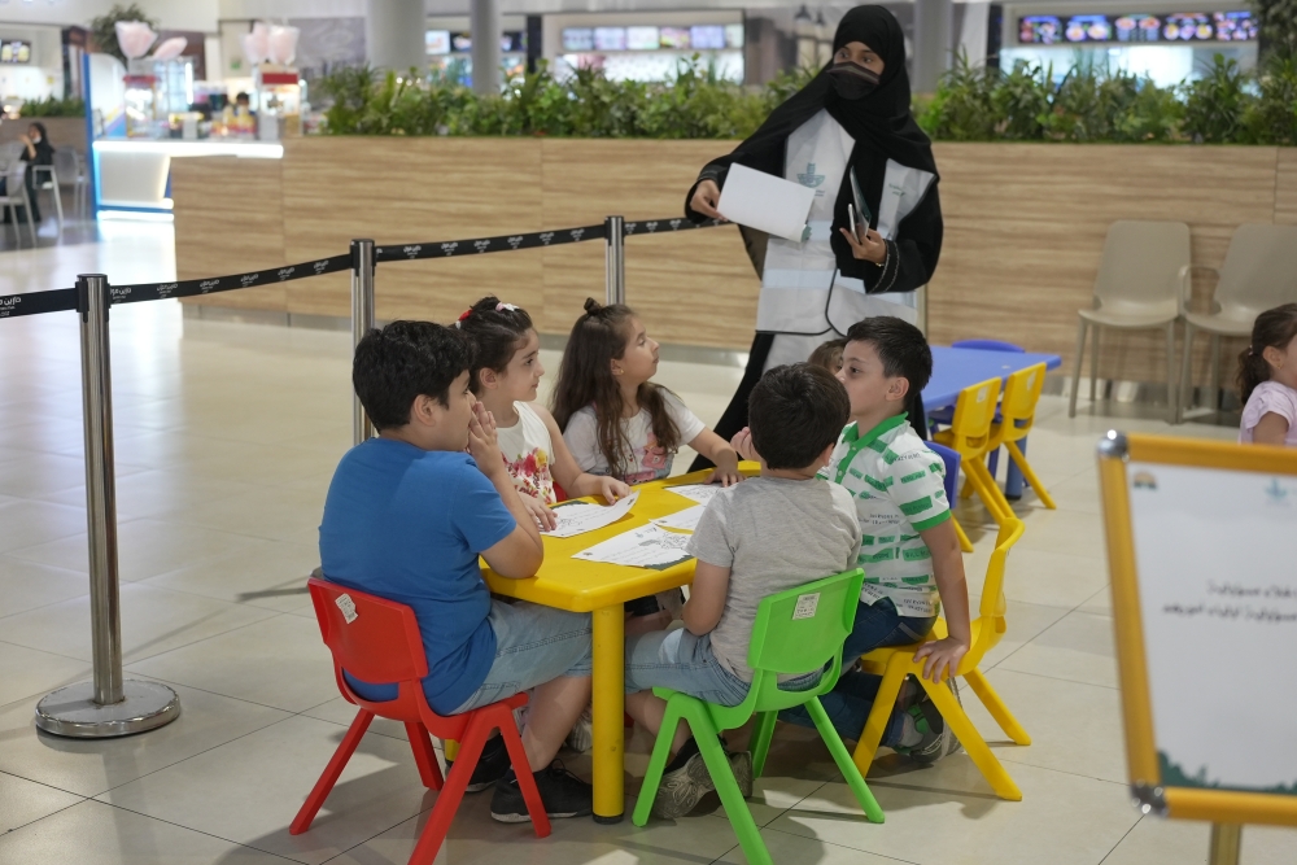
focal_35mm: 50
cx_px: 648
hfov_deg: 39.6
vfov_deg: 27.0
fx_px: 1802
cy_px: 432
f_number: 3.5
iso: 2500
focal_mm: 50
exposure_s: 1/125
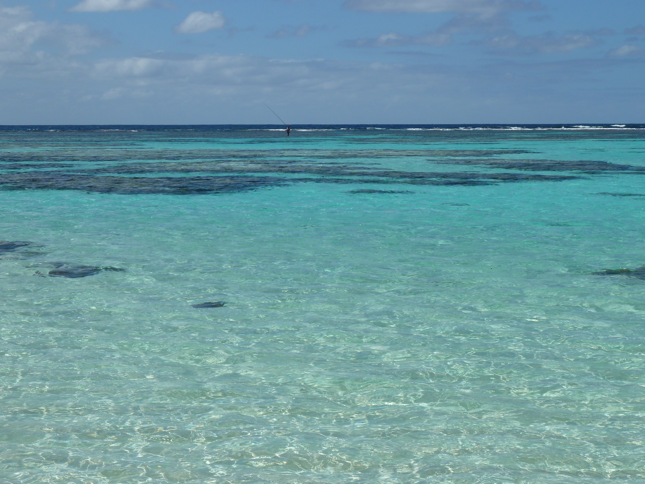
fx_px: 1453
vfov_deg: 18.9
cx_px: 322
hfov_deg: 25.0
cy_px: 242
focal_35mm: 78
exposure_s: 1/640
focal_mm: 12.8
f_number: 5.6
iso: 80
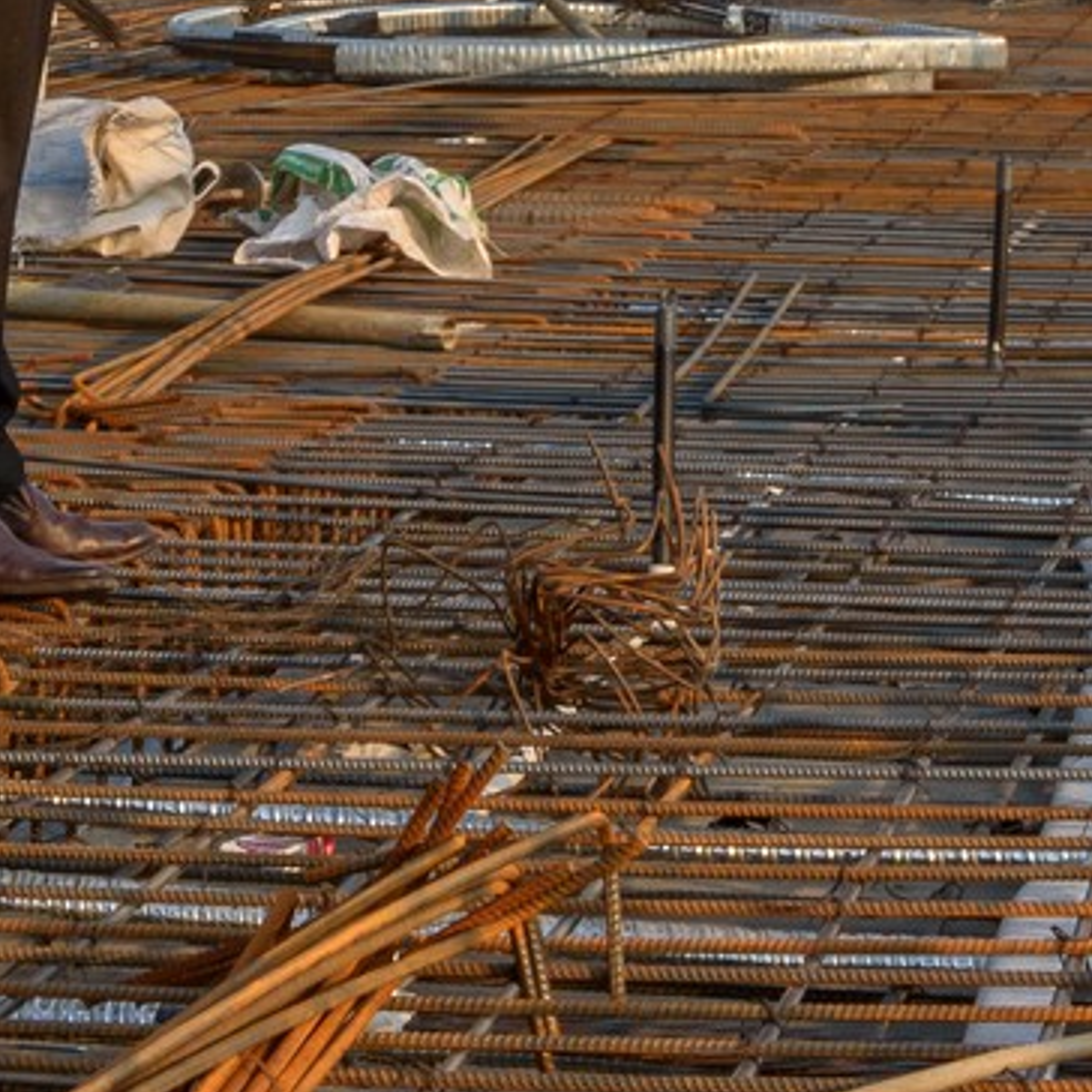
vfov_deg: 9.0
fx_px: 6674
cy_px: -764
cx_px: -54
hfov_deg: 9.3
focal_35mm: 187
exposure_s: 1/200
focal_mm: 40
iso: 320
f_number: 16
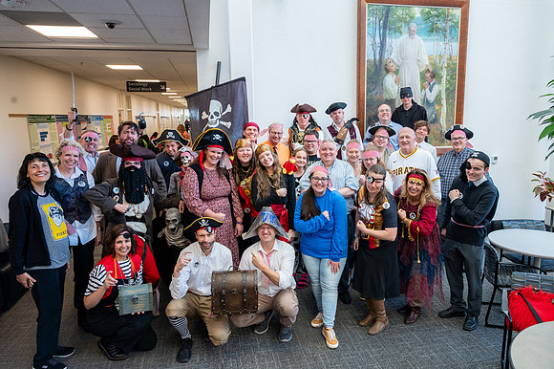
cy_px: 173
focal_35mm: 26
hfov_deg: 69.5
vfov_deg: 49.6
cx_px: 294
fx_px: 399
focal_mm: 24
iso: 2000
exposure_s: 1/125
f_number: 7.1
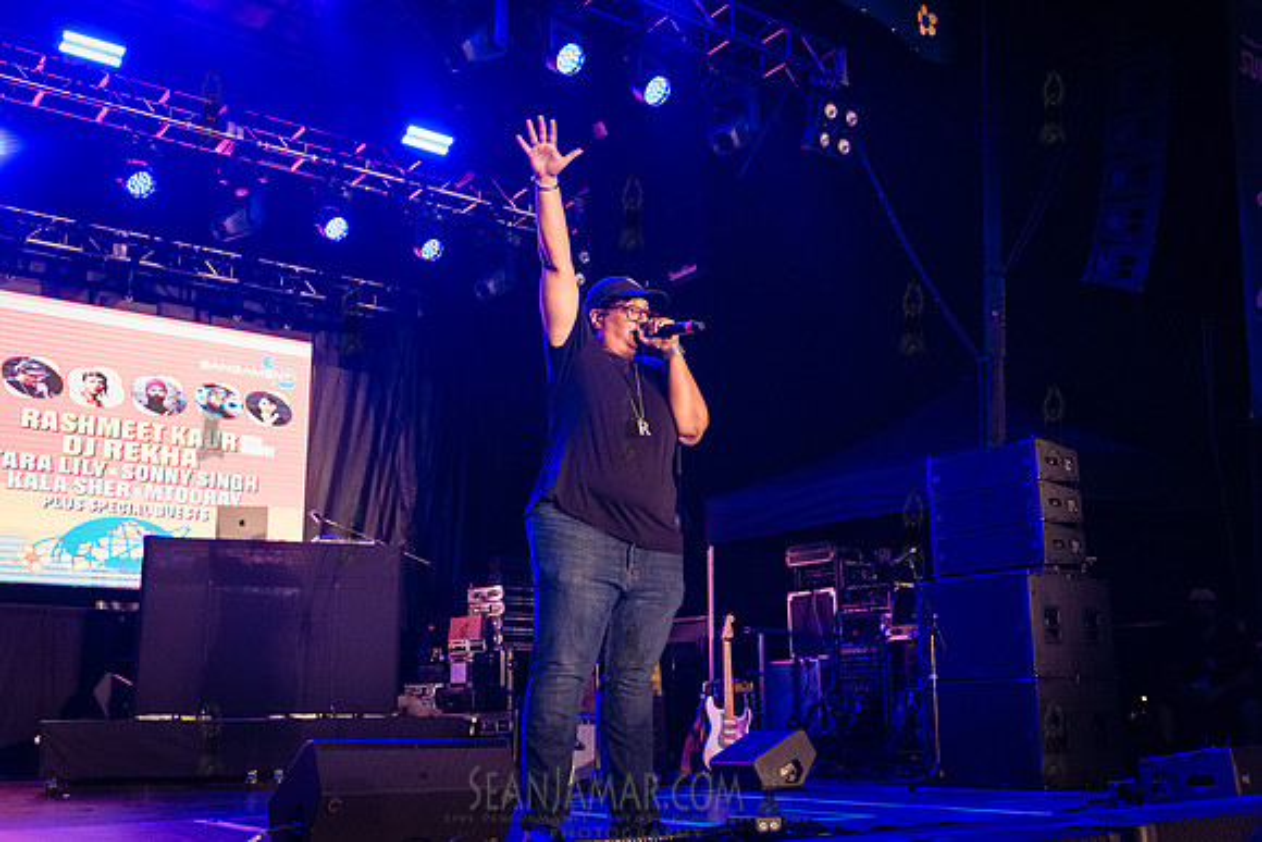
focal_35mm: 35
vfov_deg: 37.6
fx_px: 1238
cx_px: 631
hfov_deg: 54.0
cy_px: 421
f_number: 4
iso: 6400
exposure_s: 1/400
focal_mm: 35
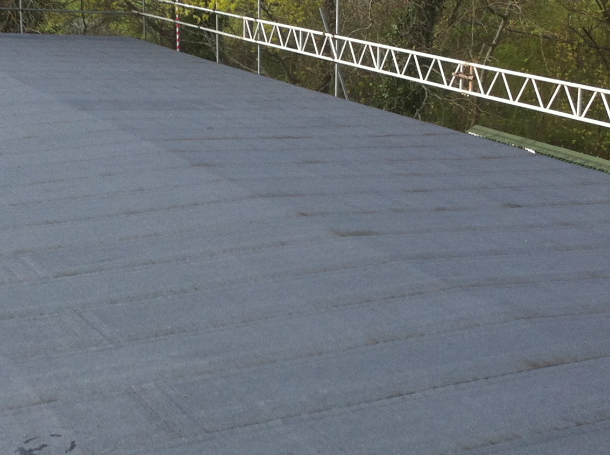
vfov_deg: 18.4
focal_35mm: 80
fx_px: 1408
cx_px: 266
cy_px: 285
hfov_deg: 24.4
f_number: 2.8
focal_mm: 3.85
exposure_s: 1/377
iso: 80
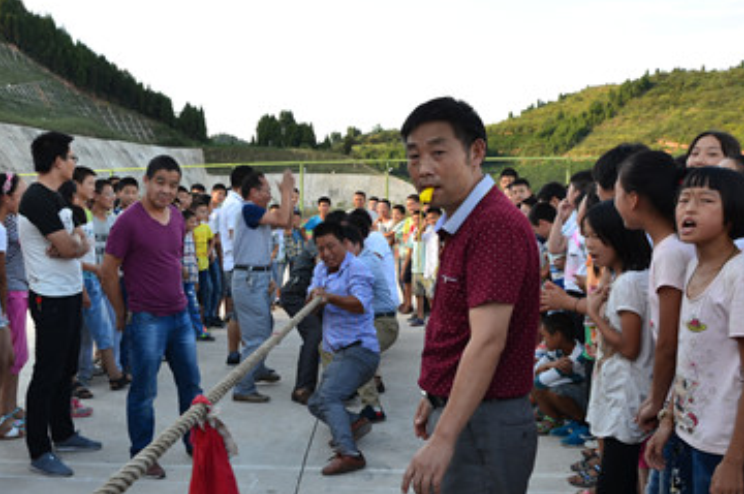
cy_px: 311
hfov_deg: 44.3
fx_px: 902
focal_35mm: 44
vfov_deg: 30.5
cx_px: 262
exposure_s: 1/60
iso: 200
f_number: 10
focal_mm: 21
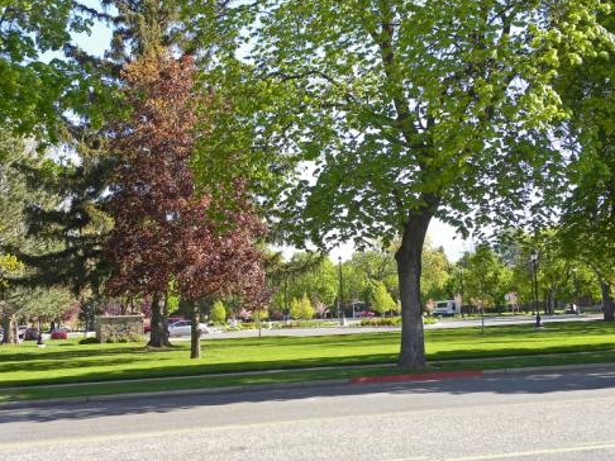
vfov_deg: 27.0
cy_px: 230
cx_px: 301
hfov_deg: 35.6
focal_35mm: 54
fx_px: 959
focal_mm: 7.3
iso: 64
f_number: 4
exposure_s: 1/150
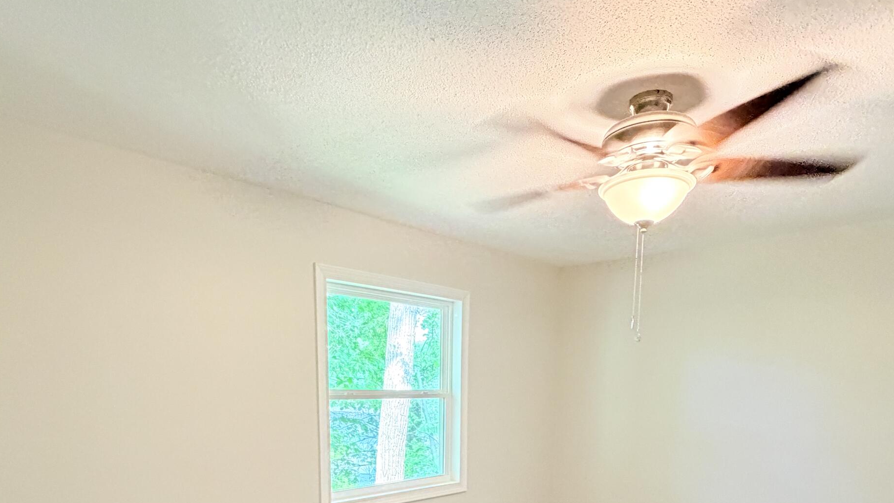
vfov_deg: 40.9
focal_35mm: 25
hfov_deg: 74.0
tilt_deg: -13.3
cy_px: 489
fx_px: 593
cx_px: 446
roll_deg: +1.2
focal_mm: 2.22
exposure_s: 1/60
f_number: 2.2
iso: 640
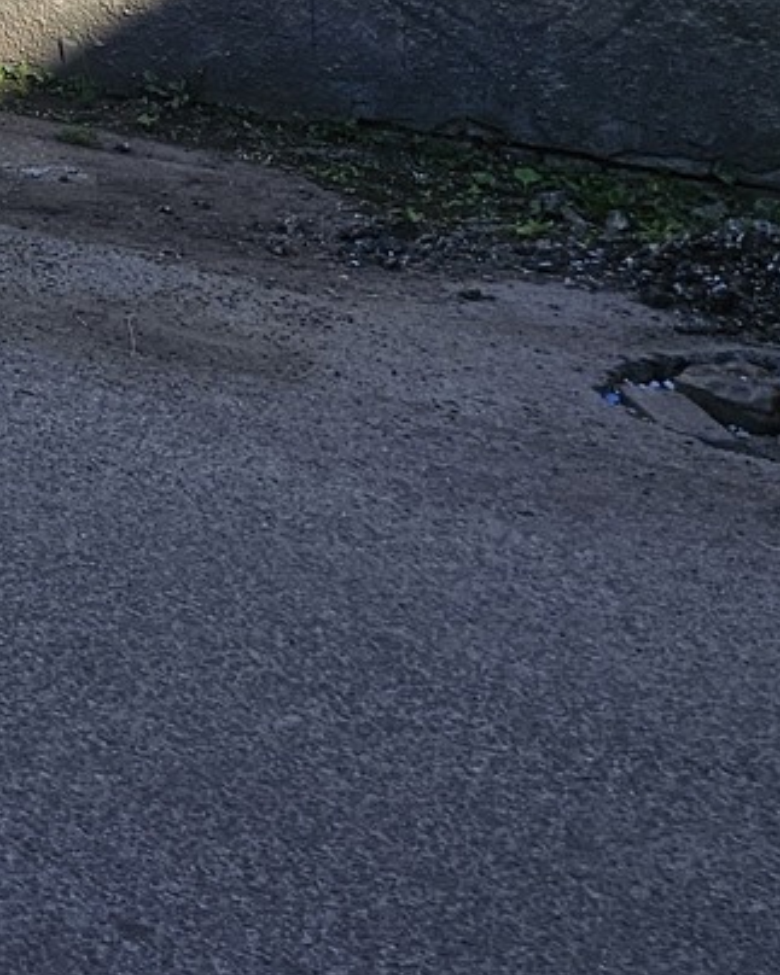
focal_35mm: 89
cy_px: -456
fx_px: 2569
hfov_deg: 14.4
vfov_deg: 19.1
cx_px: -782
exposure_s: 1/1476
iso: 32
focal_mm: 5.4
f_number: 1.8
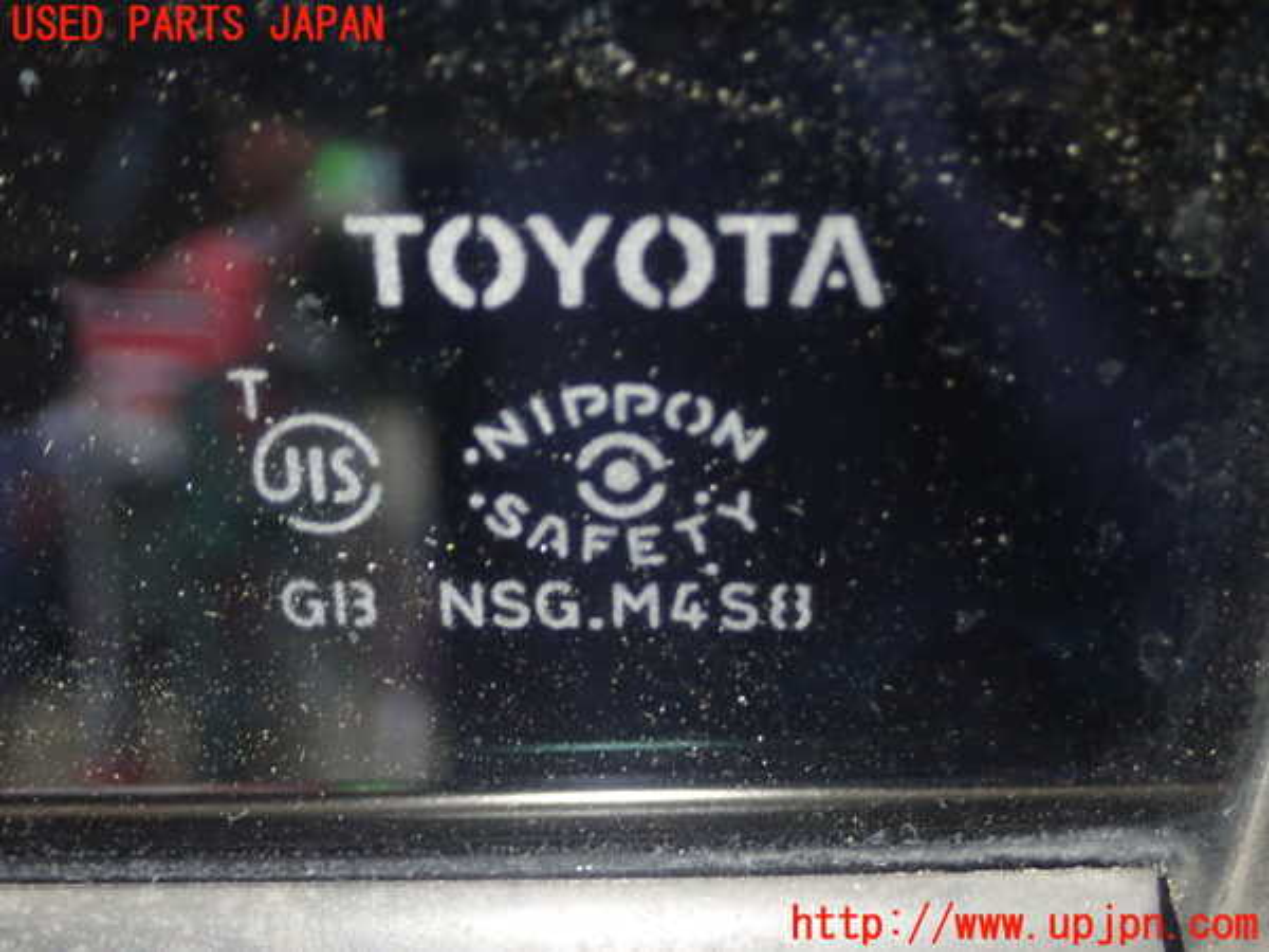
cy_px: 476
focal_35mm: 53
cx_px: 634
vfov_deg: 27.5
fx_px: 1943
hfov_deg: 36.2
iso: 800
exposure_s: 1/15
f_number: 3.4
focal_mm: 9.61
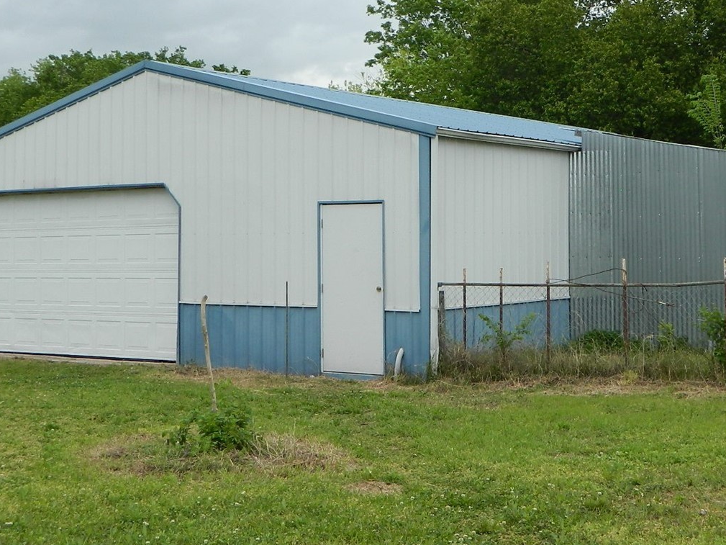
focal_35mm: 59
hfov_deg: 32.7
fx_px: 1238
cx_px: 388
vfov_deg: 24.8
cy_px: 206
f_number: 3.2
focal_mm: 5.6
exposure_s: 1/400
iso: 80
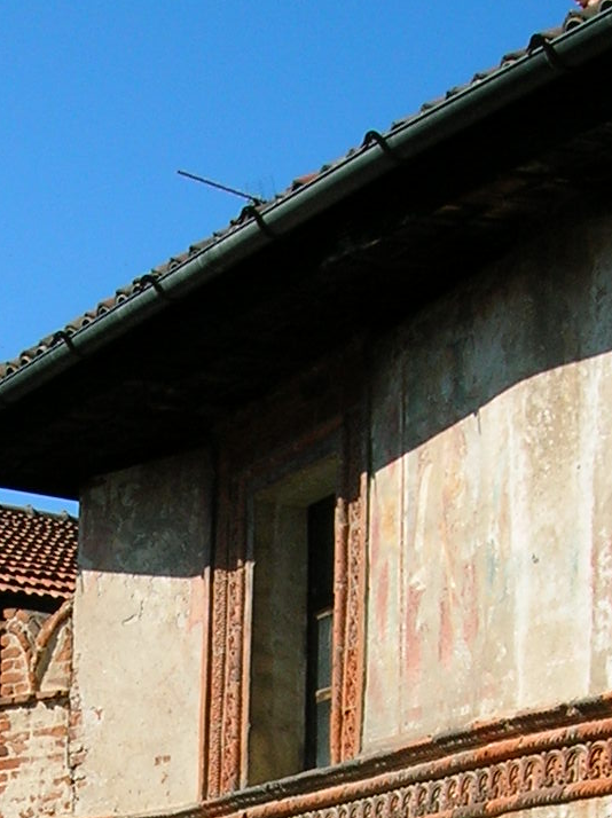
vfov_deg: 17.0
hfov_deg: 13.5
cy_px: 1082
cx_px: 198
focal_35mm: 109
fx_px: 2574
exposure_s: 1/400
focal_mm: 5.7
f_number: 4.9
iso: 50
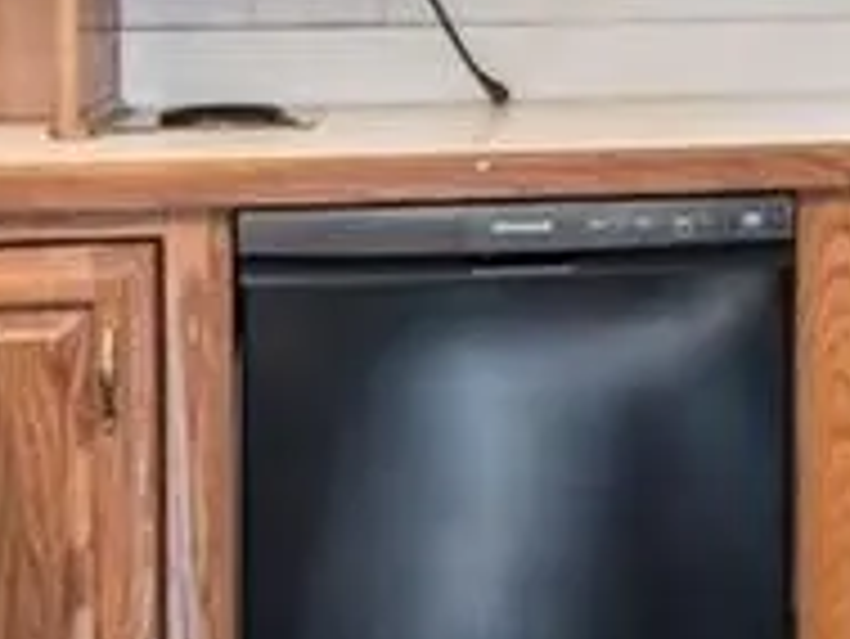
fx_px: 3391
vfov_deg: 10.5
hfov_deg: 12.3
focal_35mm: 138
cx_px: 1803
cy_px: -166
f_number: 8
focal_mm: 17
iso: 400
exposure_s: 1/6
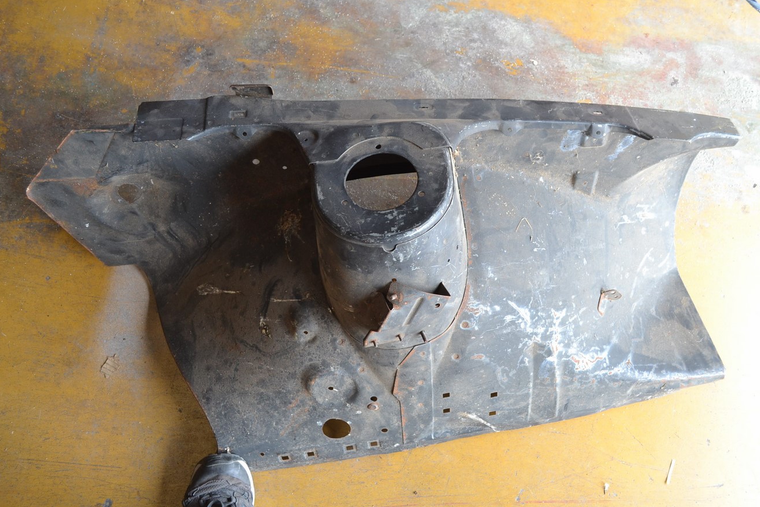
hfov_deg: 55.8
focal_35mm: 34
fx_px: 718
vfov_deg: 38.9
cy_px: 249
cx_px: 390
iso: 400
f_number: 5
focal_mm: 22
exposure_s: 1/100
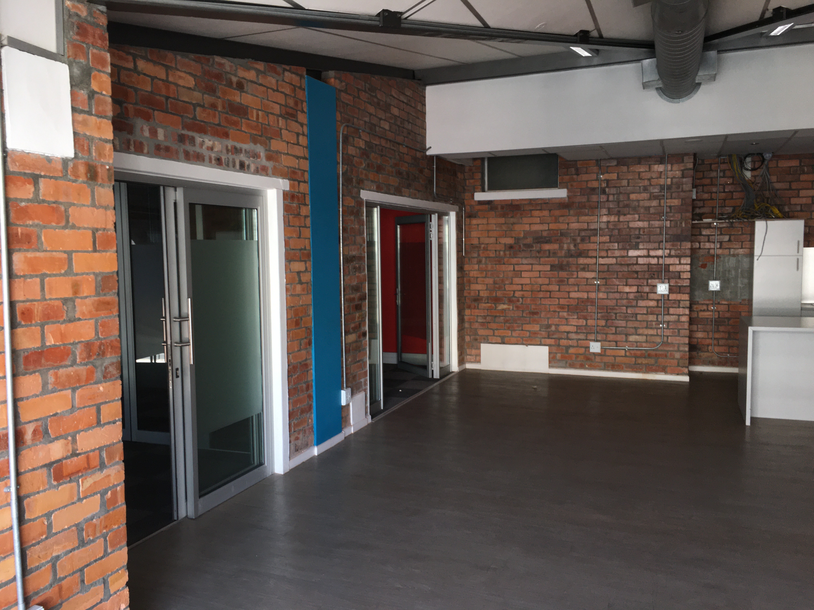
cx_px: 407
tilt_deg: -4.5
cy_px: 305
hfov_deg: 61.7
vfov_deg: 48.2
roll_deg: +1.2
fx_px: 682
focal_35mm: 29
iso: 50
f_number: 2.2
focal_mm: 4.15
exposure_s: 1/33
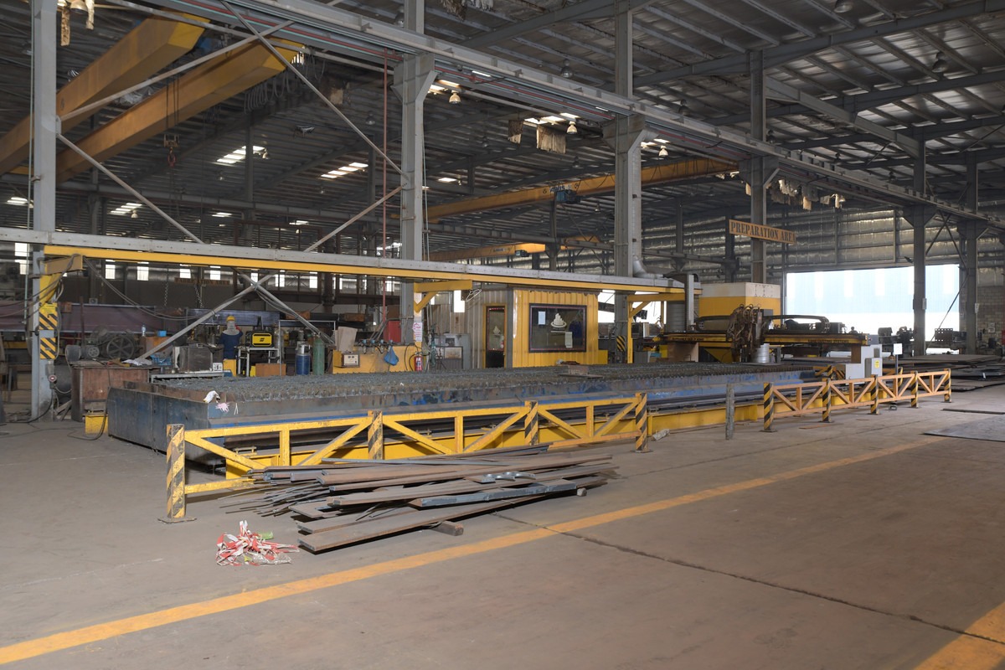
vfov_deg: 45.0
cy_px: 335
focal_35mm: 29
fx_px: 810
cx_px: 502
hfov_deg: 63.7
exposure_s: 1/200
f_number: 6.3
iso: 1000
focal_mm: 29
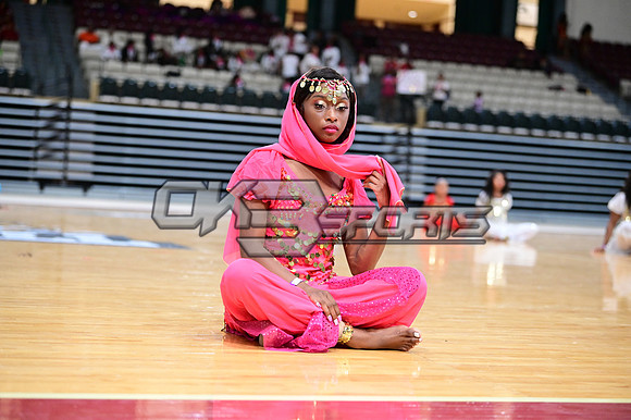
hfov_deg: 28.9
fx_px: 1226
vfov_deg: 19.4
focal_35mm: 70
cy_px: 210
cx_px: 316
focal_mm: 70
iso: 6400
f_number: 3.2
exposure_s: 1/1000
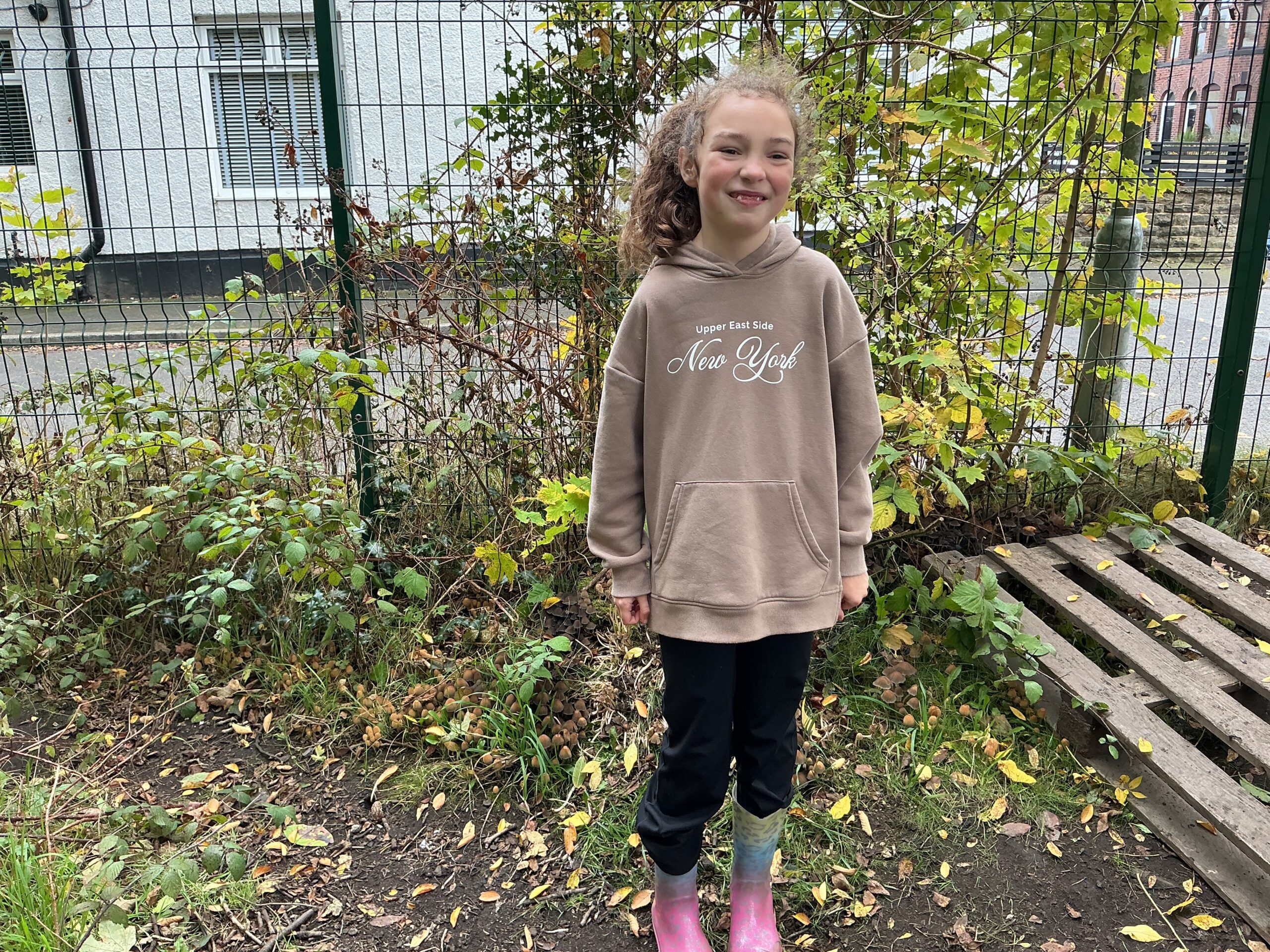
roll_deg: +0.9
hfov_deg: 61.7
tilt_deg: -18.1
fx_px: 1064
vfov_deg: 48.2
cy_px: 476
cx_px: 635
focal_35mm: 29
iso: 32
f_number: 1.8
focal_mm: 3
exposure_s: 1/100
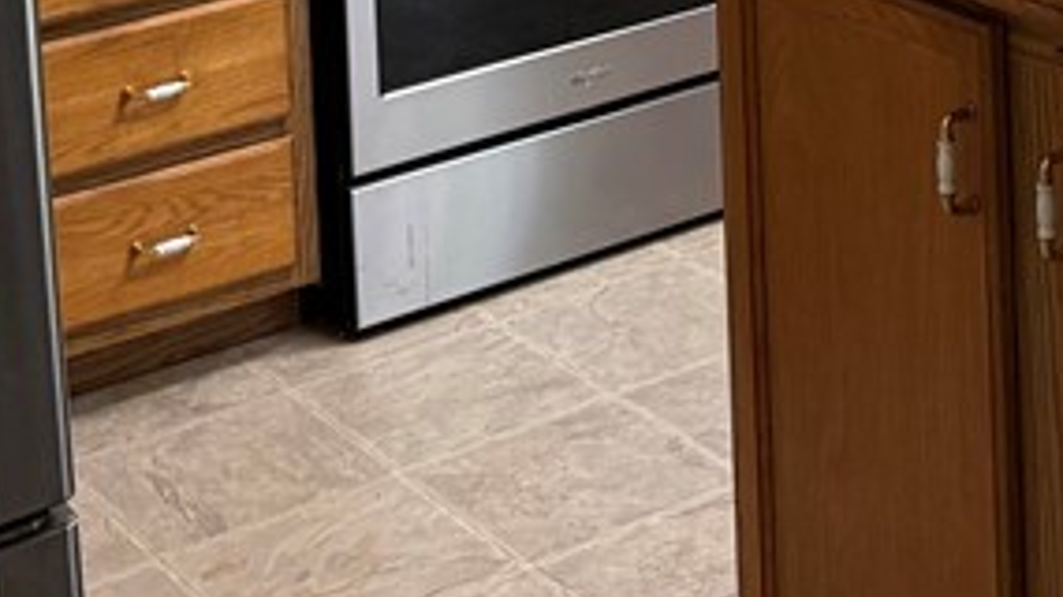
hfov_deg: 22.3
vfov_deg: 11.5
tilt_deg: -4.3
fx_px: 2648
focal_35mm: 94
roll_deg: +1.4
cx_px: 903
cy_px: -612
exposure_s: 1/120
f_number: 1.78
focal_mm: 6.76
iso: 320
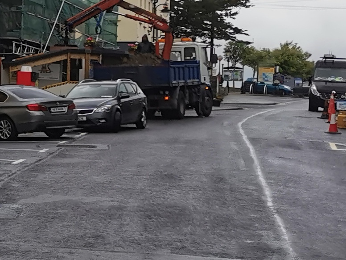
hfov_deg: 13.3
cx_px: -357
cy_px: 39
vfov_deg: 11.6
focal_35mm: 127
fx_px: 1269
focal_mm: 5.56
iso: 50
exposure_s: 1/2160
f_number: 1.6
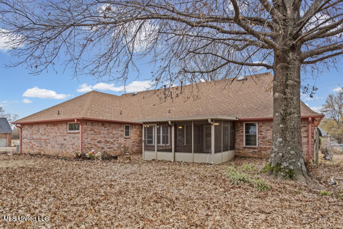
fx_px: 210
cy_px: 114
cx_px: 172
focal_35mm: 22
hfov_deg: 78.6
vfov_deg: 57.2
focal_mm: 22
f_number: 9
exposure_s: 1/160
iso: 1000
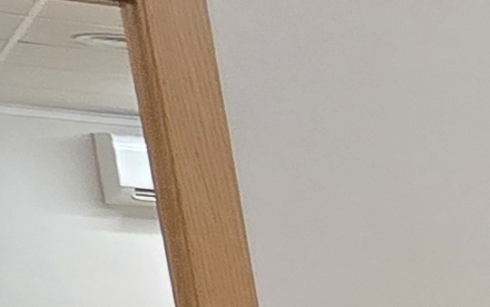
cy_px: 616
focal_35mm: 102
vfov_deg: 11.5
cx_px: 1802
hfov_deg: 9.0
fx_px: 1363
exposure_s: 1/50
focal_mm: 2.2
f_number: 2.2
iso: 250
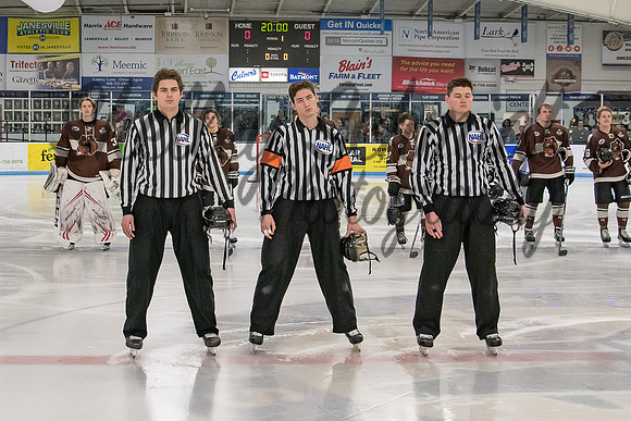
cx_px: 271
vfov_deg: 19.4
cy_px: 161
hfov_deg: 28.8
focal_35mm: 70
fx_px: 1228
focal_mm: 28
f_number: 5
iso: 1600
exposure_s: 1/250
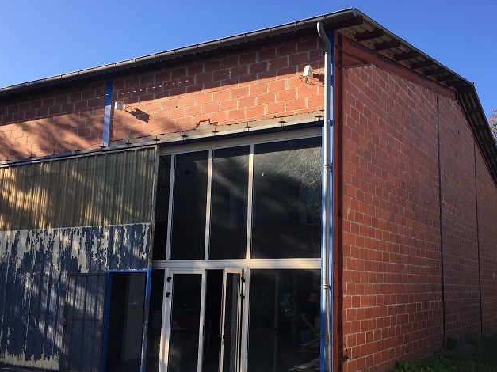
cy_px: 198
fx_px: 531
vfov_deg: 38.6
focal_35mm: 37
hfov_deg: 49.7
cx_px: 307
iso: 25
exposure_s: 1/561
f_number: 2.2
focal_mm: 4.15
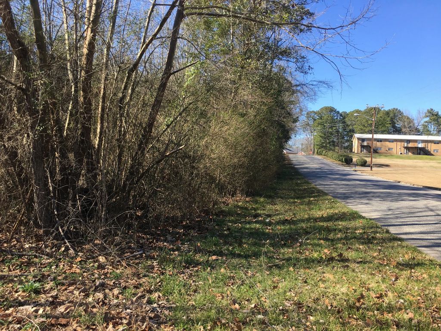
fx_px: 369
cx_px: 220
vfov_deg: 48.2
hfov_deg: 61.7
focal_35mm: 29
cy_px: 166
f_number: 2.2
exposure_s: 1/541
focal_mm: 4.15
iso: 25
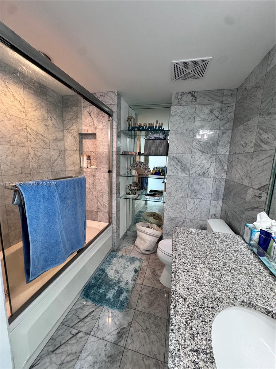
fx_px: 149
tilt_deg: -9.7
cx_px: 138
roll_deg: -1.9
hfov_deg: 85.7
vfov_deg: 102.1
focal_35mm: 14
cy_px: 184
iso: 200
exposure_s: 1/60
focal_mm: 2.22
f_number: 2.2
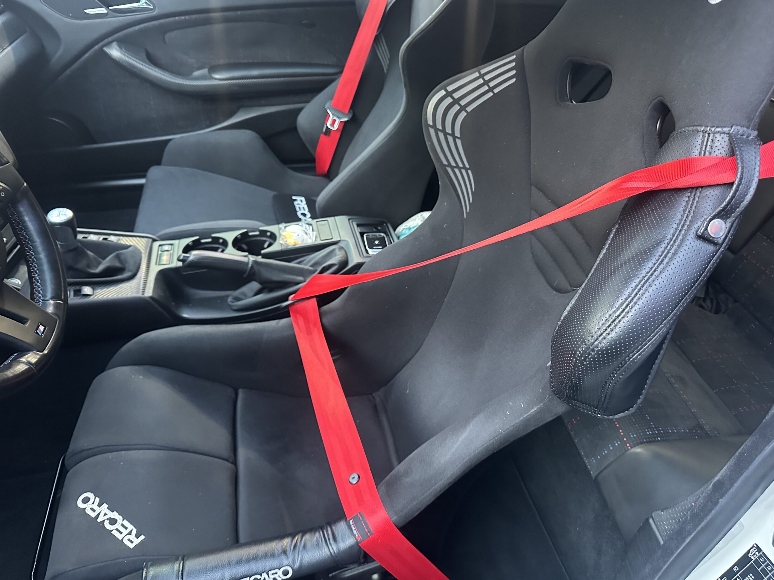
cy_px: 281
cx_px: 402
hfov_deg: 69.4
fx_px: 559
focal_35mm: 25
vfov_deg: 54.9
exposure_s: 1/40
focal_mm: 6.86
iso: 800
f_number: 1.78
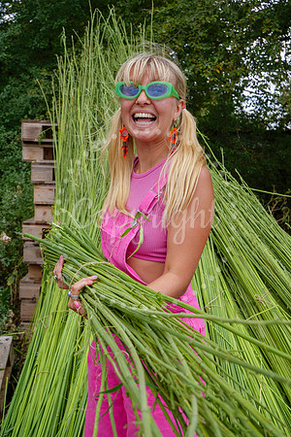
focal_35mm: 50
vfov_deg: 39.6
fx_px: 606
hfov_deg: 27.0
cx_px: 146
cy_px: 218
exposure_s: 1/200
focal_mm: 25
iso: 160
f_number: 5.6
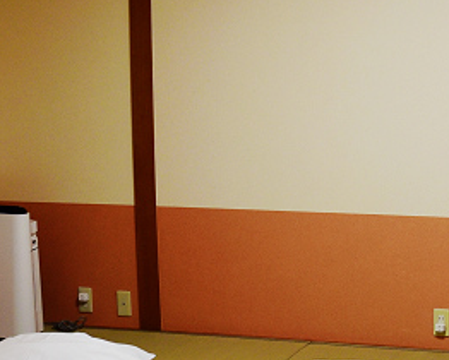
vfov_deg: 17.5
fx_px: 1170
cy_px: 205
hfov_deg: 21.2
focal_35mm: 88
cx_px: 420
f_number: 2.8
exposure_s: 1/125
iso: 800
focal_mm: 24
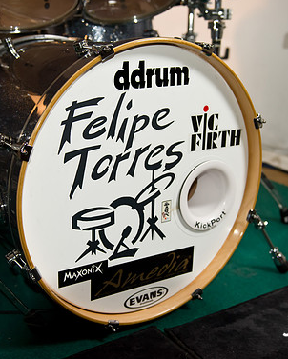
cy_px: 179
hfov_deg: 30.9
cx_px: 136
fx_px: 522
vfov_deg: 38.0
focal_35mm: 49
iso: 1600
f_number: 3.2
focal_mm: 34
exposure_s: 1/125
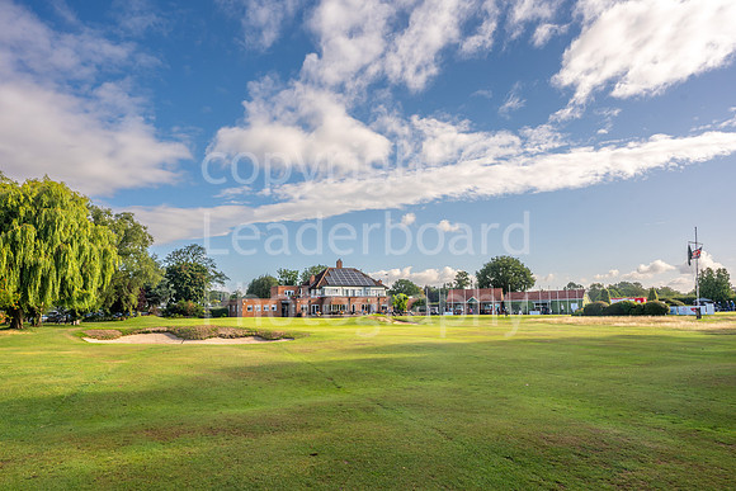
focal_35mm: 24
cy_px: 246
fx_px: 491
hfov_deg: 73.7
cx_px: 368
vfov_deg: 53.2
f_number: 8
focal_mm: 24
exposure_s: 1/640
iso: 125
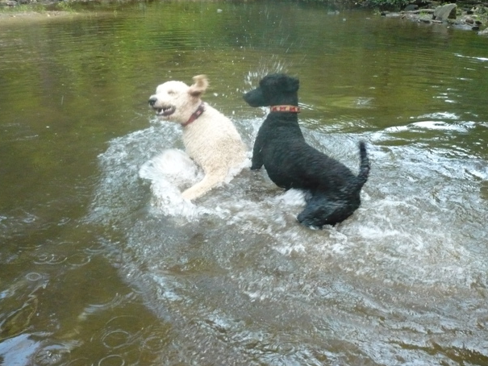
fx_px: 522
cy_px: 176
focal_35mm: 37
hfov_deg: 50.1
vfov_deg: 38.7
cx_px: 246
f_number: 2.8
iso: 800
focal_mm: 5.8
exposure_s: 1/80
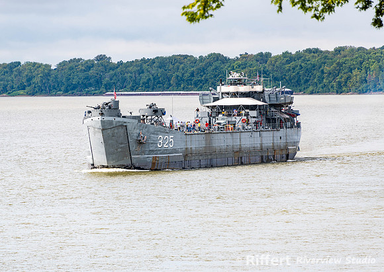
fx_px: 4024
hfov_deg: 5.5
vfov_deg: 3.9
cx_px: 173
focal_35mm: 370
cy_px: 150
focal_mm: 300
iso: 64
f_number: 8
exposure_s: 1/160
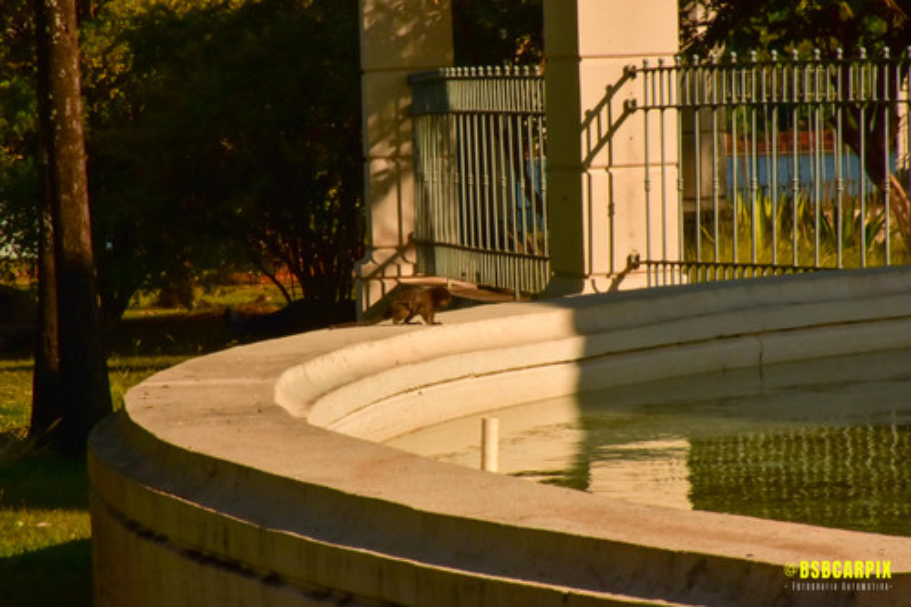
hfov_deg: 9.8
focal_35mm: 210
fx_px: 5312
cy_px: 304
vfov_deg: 6.5
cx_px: 456
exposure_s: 1/125
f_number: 32
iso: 400
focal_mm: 140
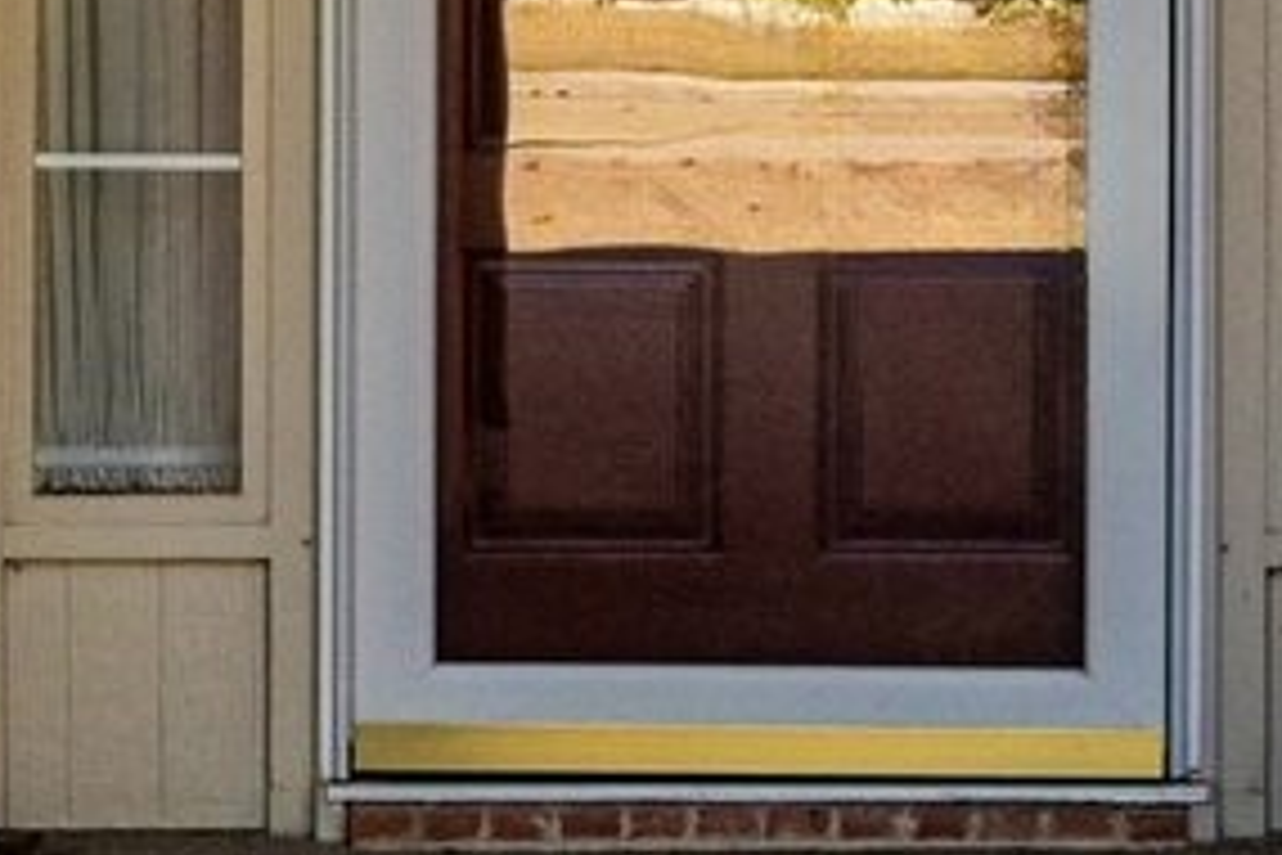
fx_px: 6659
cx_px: 796
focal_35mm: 187
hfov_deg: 11.0
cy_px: -308
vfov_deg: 7.3
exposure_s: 1/160
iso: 400
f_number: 8
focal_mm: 26
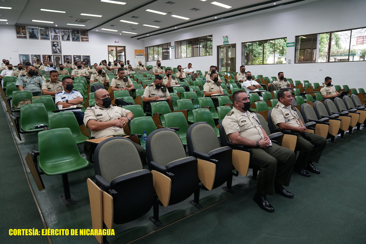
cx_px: 183
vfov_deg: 53.1
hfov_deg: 73.7
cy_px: 122
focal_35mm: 24
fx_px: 244
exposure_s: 1/60
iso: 800
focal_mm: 24
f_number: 2.8
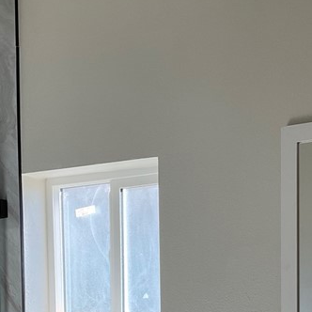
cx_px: 195
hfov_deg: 21.9
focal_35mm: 79
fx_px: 806
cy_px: 364
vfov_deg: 20.6
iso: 20
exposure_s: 1/120
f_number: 1.8
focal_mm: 3
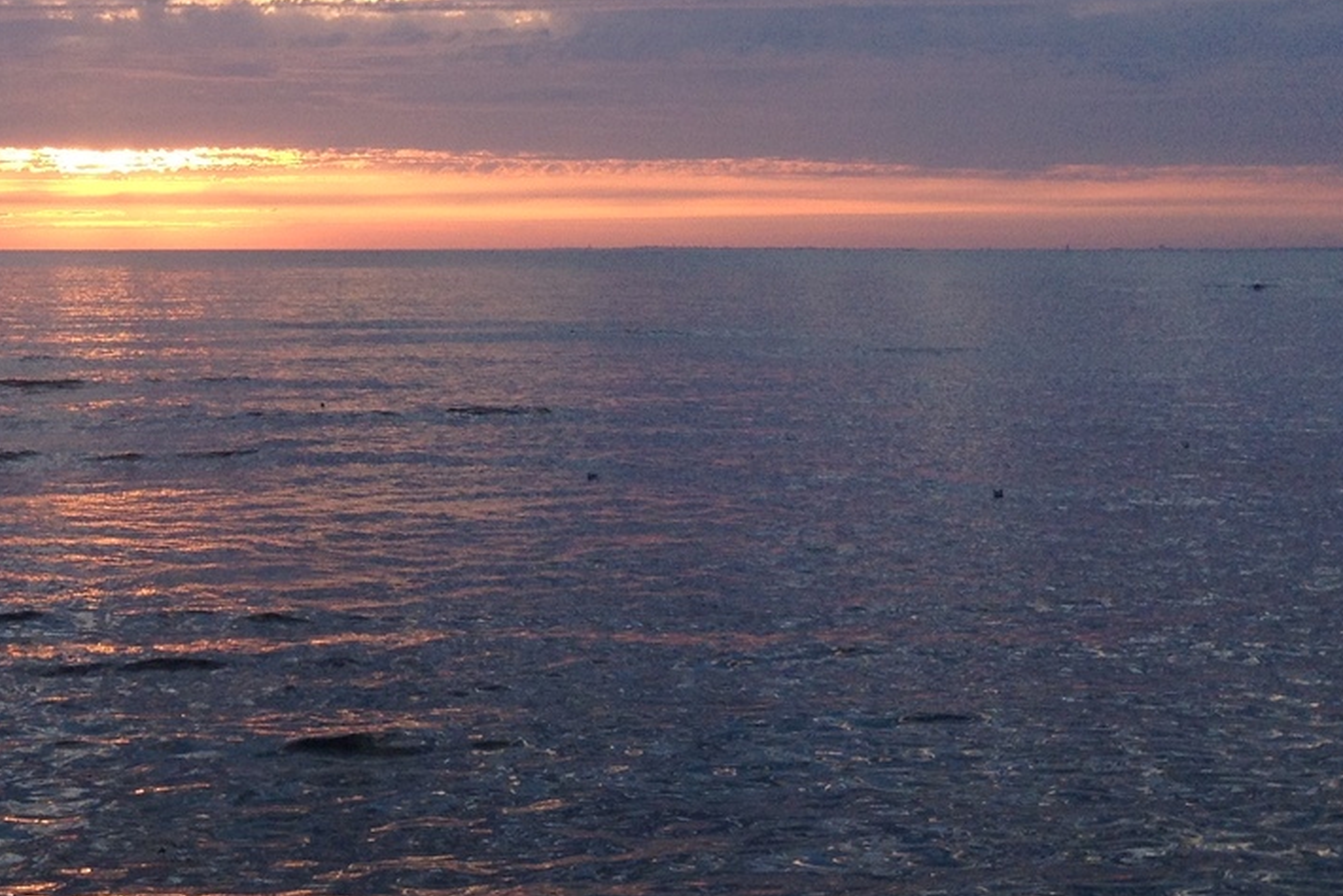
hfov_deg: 24.1
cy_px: -161
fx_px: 3060
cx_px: 159
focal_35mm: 82
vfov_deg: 16.1
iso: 50
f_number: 2.4
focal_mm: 4.28
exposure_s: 1/406
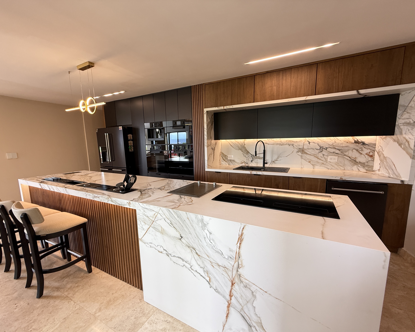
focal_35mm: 15
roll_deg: +1.1
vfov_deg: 84.0
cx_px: 207
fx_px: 184
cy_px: 171
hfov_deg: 96.8
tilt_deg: -8.0
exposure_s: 1/99
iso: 125
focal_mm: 2.22
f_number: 2.2
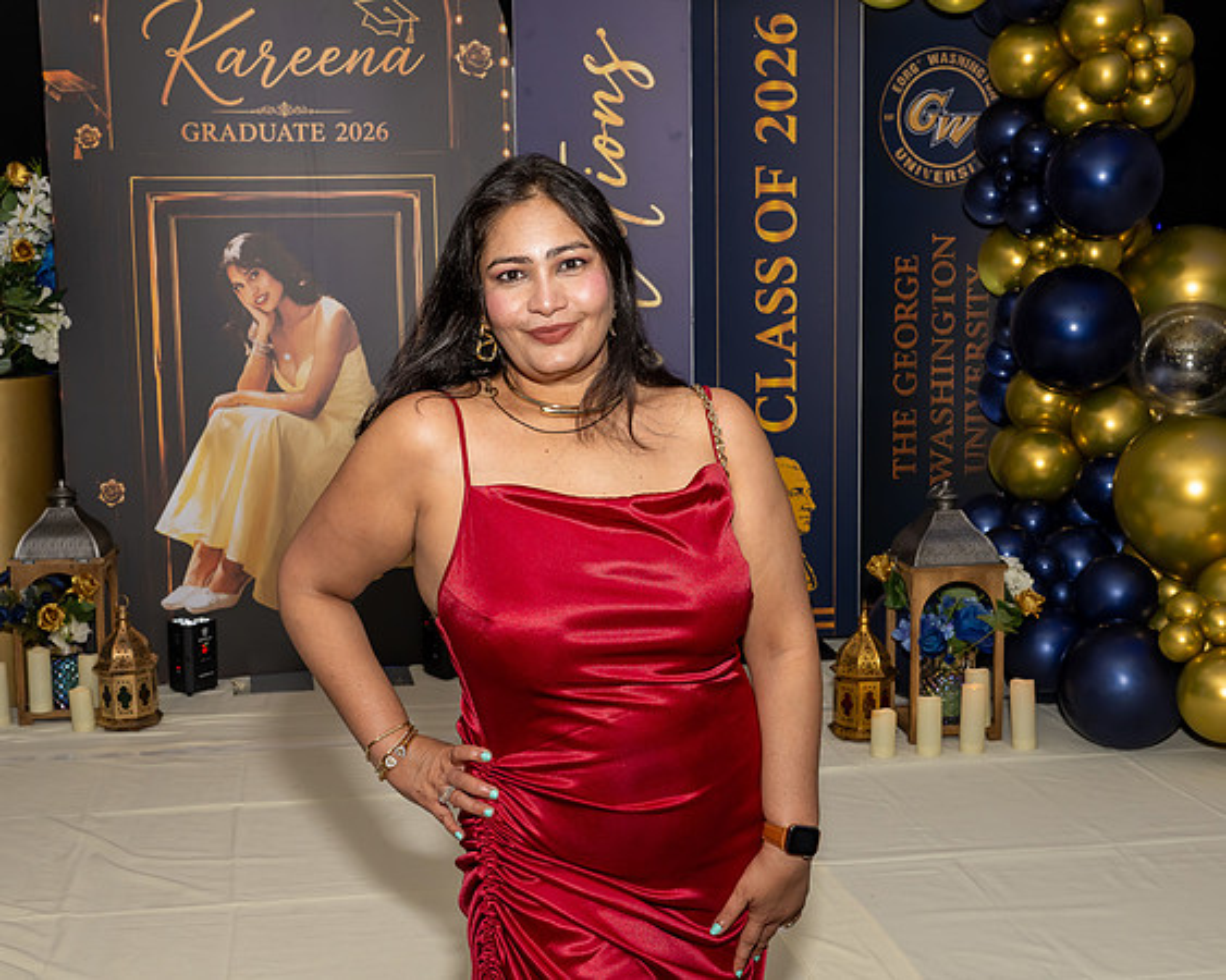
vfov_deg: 31.9
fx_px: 1713
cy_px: 483
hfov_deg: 39.4
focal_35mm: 47
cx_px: 580
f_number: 9
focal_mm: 39
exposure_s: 1/250
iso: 800
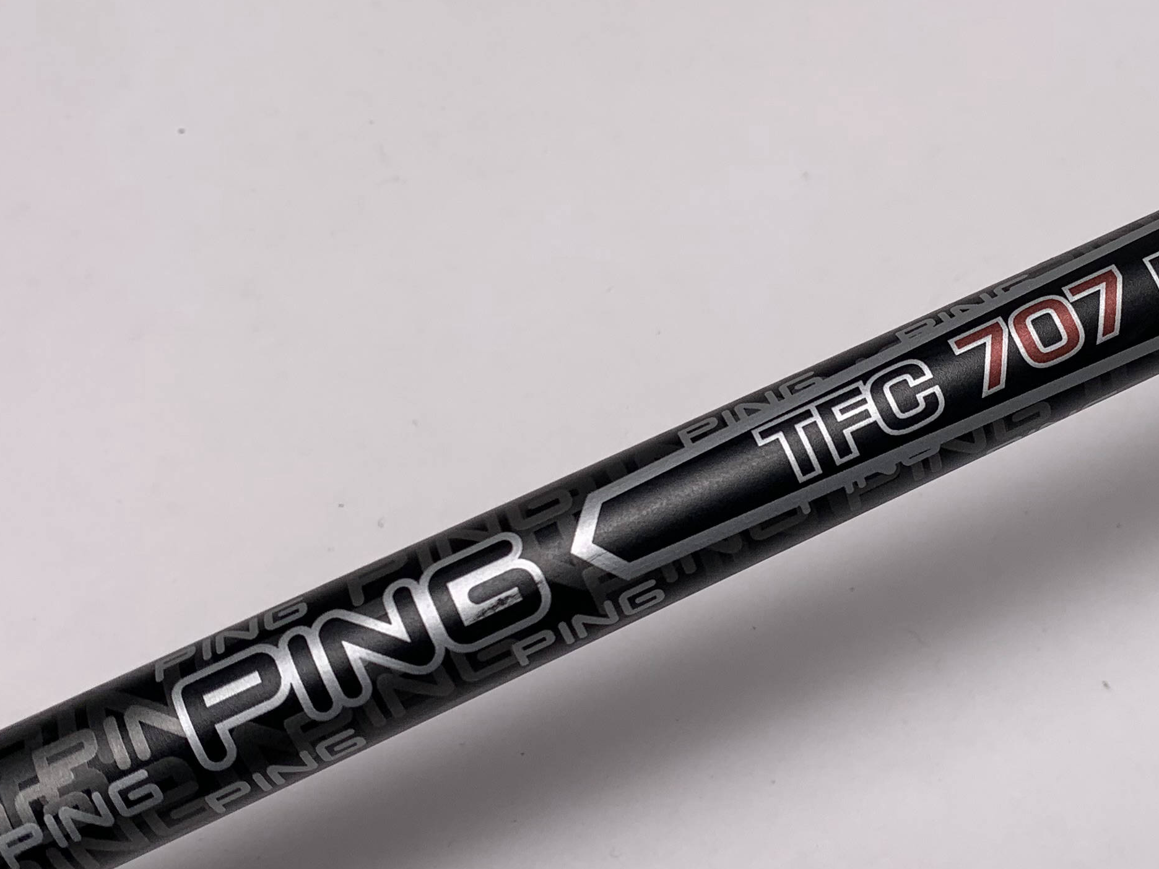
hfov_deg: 33.8
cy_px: 408
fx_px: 1875
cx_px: 848
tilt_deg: -64.1
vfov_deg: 26.1
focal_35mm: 56
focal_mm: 4.25
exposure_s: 1/467
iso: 25
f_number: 1.8
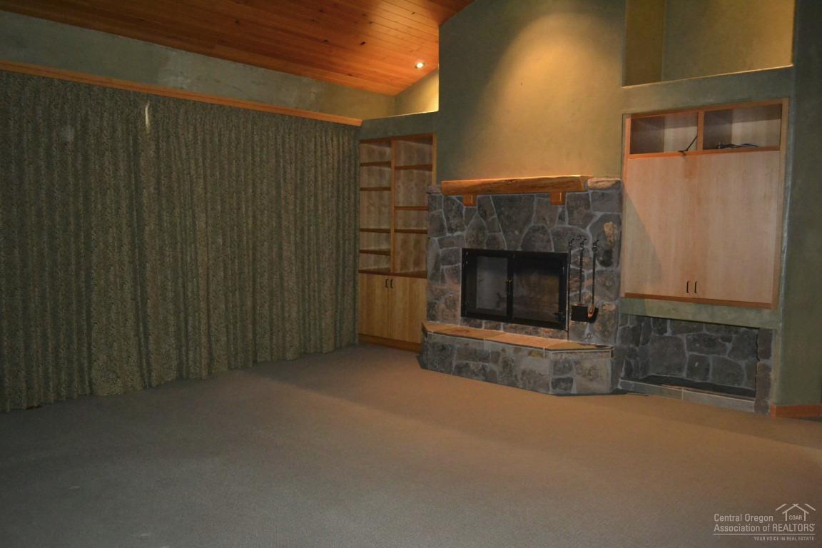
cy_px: 274
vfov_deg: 47.9
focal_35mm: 27
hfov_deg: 67.4
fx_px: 616
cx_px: 411
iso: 3200
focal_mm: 18
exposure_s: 1/60
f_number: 3.5
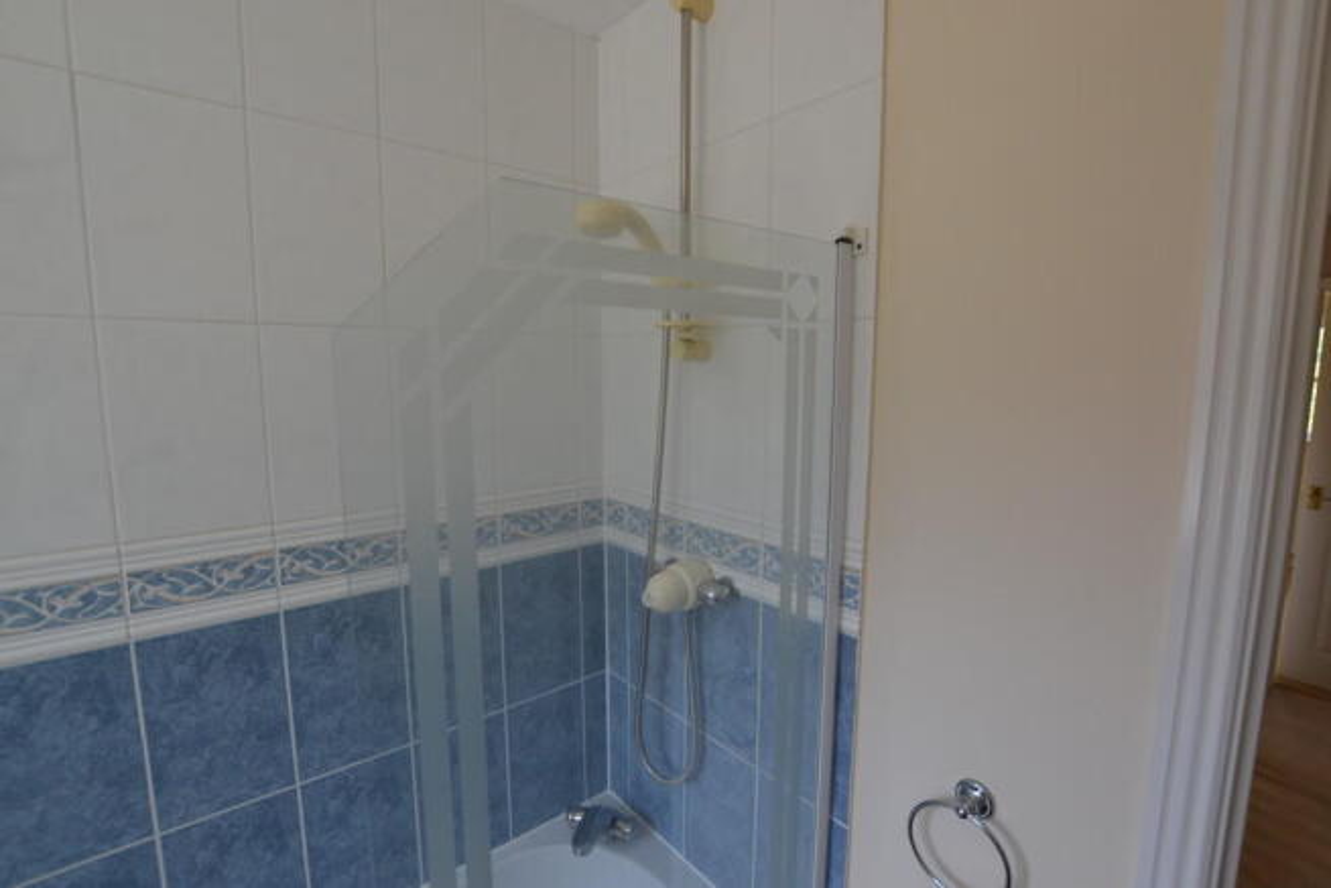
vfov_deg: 77.4
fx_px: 555
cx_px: 666
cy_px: 444
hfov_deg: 100.4
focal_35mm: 15
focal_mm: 10
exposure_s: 1/125
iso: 400
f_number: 5.6
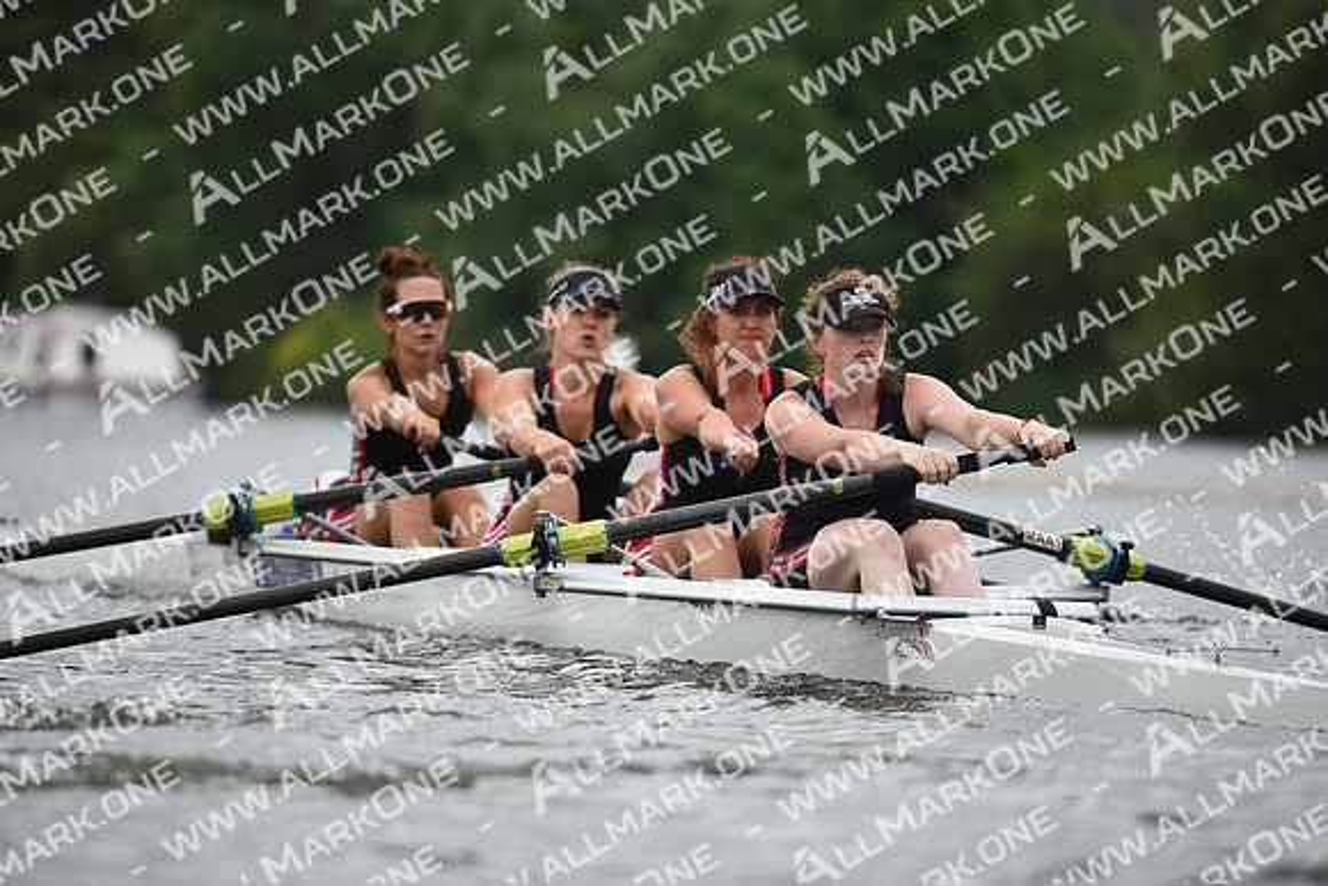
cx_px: 664
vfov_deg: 4.6
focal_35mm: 300
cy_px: 443
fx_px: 11069
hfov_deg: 6.9
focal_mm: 300
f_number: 4
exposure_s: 1/1600
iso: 200
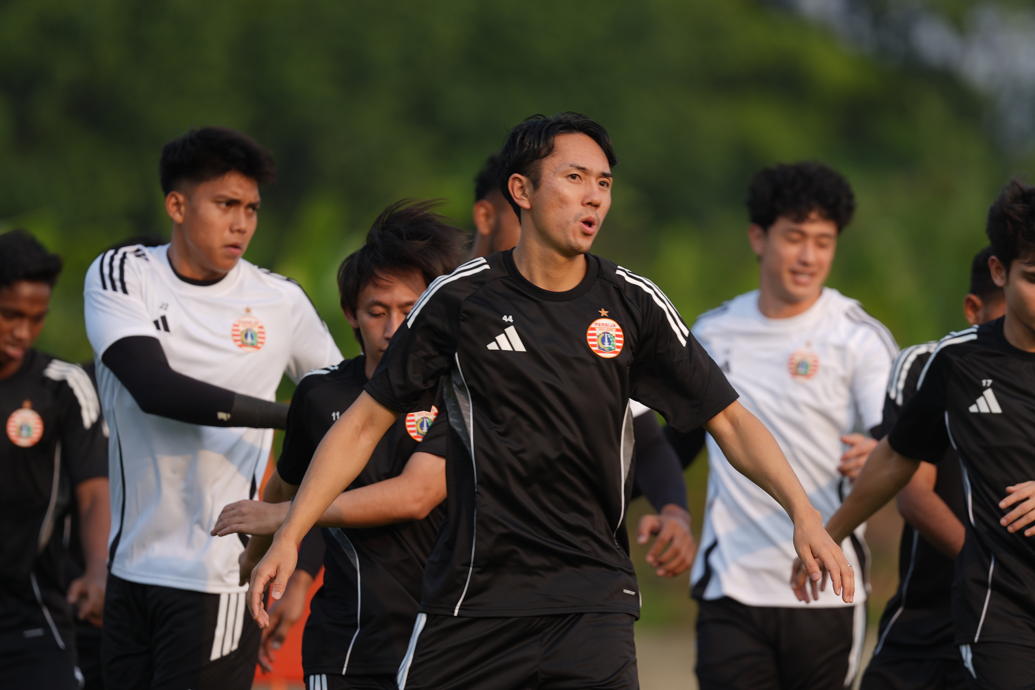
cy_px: 345
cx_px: 518
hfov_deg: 4.6
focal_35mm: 450
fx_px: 12936
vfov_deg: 3.1
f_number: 2.8
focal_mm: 300
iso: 80
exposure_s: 1/800
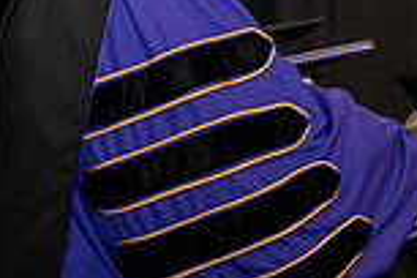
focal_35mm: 265
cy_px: -1
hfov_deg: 7.7
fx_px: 3069
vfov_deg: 5.2
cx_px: 521
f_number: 5.6
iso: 2500
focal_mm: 70
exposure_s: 1/200
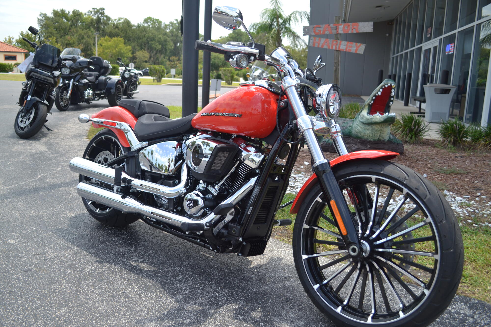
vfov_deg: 40.0
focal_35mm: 33
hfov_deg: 57.2
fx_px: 450
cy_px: 164
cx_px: 246
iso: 100
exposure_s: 1/400
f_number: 3.8
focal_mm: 22
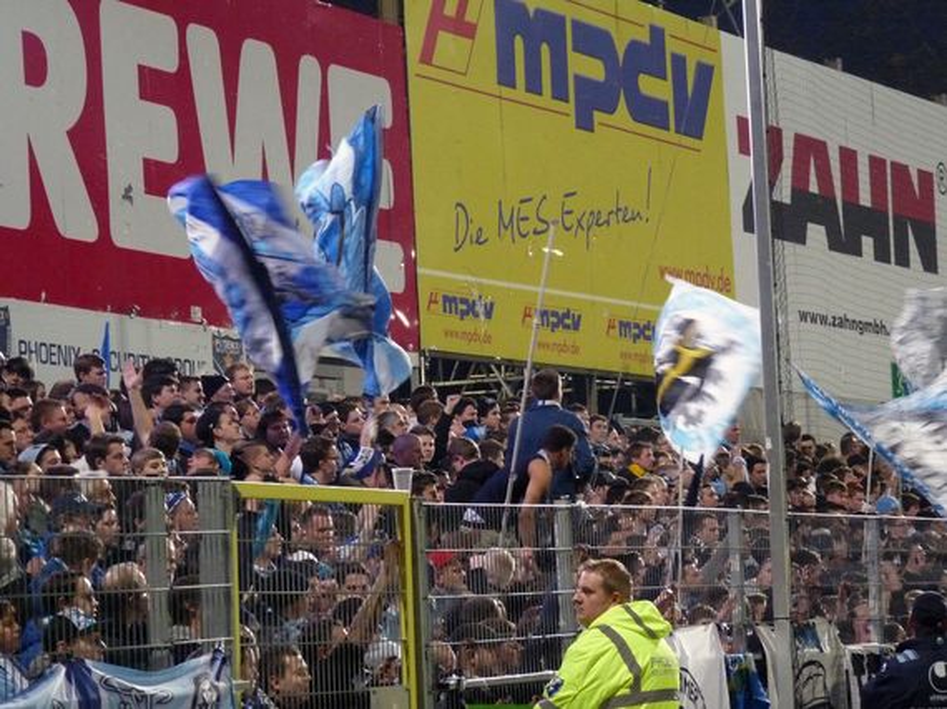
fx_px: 3664
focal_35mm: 134
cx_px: 474
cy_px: 354
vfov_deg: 11.1
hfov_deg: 14.7
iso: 800
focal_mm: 23.7
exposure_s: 1/40
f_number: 3.6
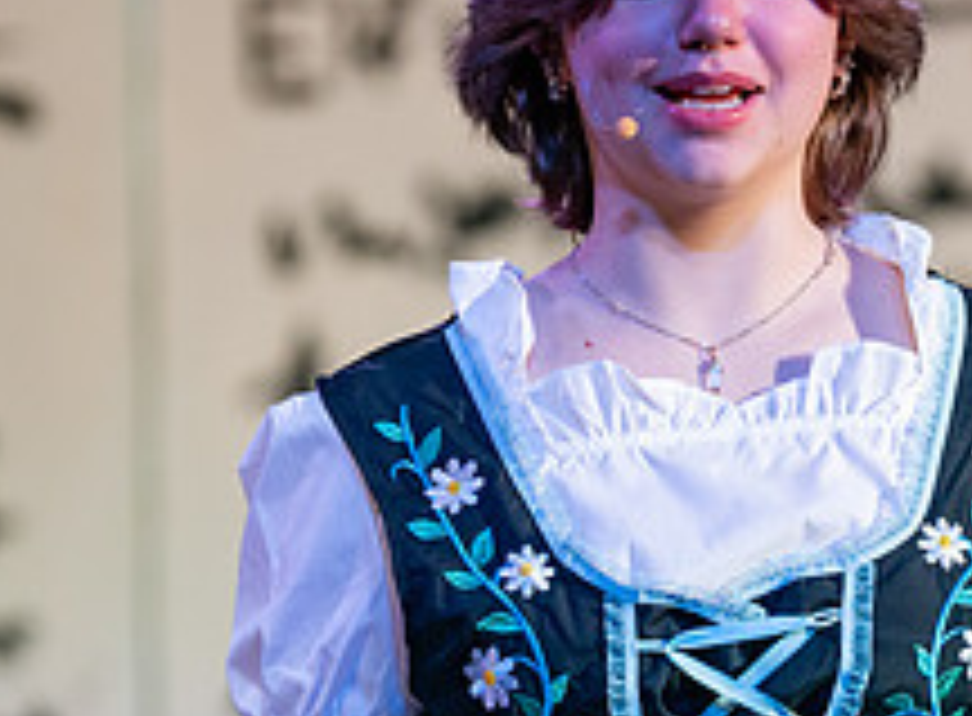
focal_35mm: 651
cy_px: 473
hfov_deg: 3.1
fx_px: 18159
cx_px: 493
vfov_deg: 2.3
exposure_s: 1/250
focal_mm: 200
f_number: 2.8
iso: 500
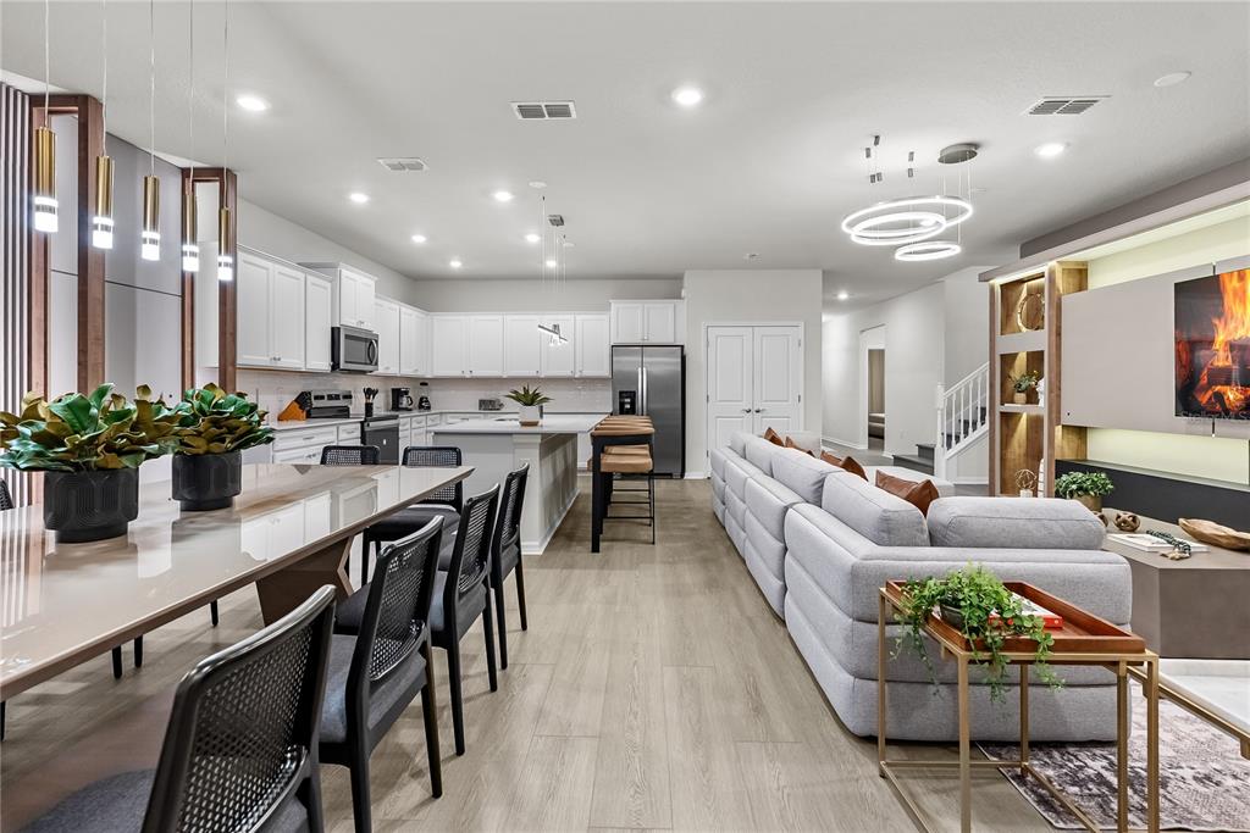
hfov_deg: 96.7
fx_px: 556
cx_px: 625
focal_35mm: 16
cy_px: 416
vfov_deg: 73.8
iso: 250
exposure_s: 1/2
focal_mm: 16
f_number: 5
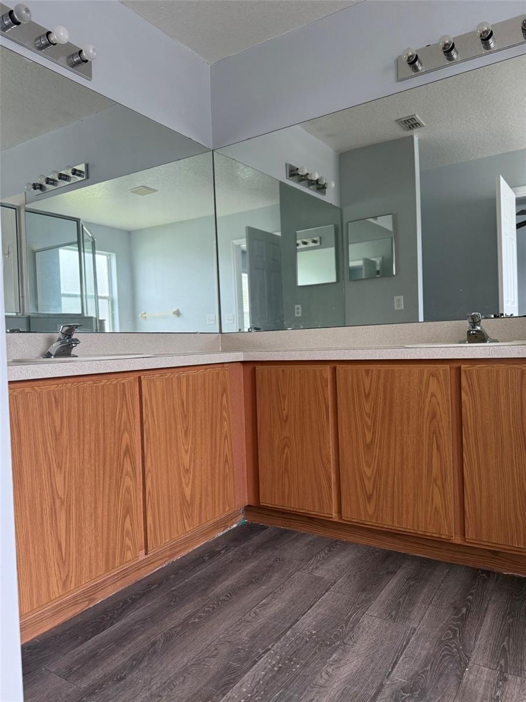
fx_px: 486
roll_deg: +1.5
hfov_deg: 56.8
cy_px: 351
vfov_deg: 71.6
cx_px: 263
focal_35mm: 24
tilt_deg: -0.2
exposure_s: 1/136
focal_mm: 6.76
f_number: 1.78
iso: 200
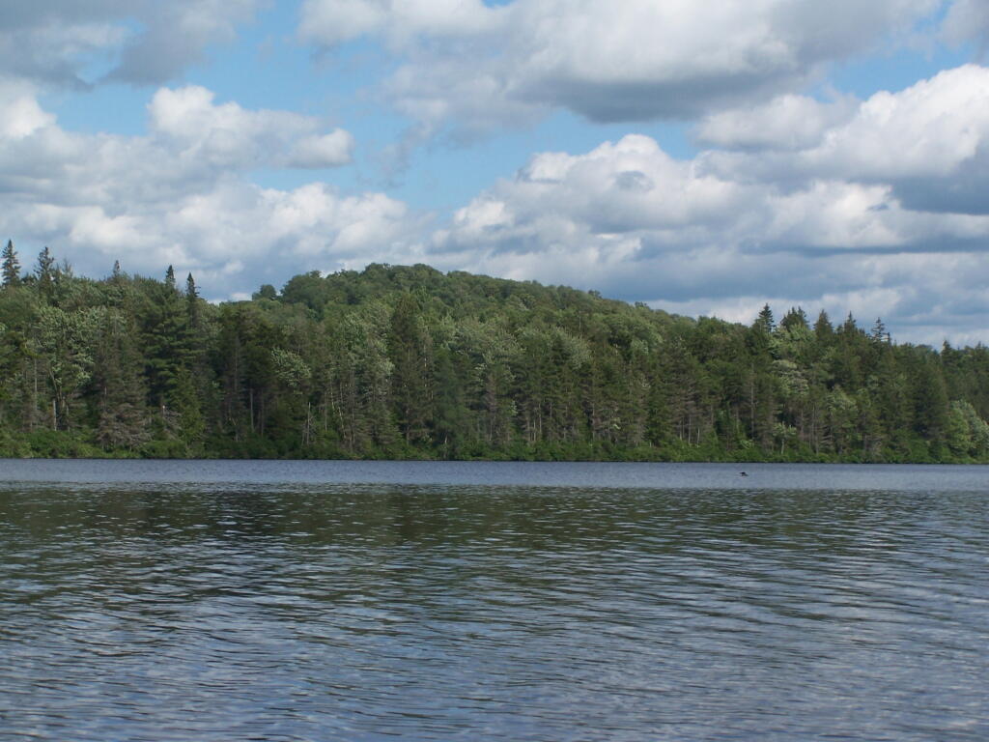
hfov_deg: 23.8
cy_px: 371
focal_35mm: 82
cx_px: 494
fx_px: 2343
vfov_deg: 18.0
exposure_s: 1/800
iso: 80
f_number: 4.5
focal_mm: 13.7
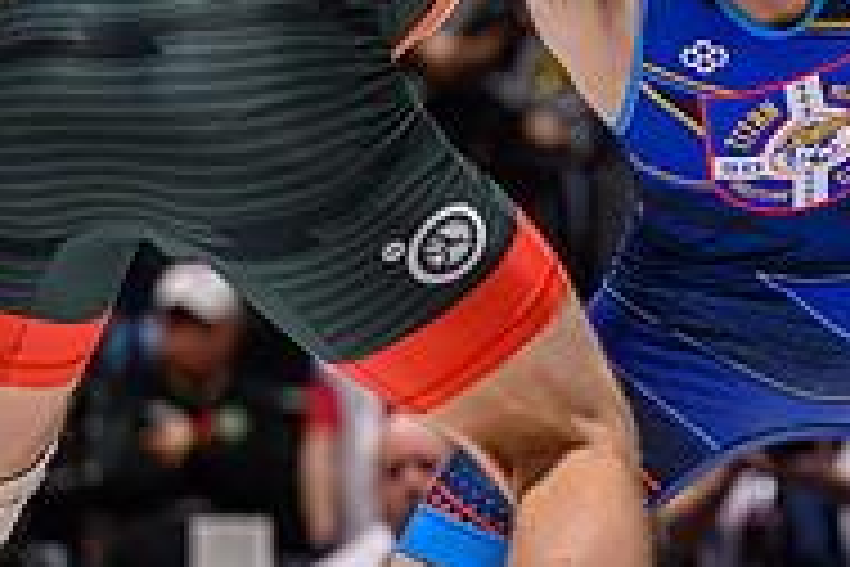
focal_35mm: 356
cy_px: 226
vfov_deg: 3.9
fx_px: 8405
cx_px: 742
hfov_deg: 5.8
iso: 8000
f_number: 2.8
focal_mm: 99
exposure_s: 1/800
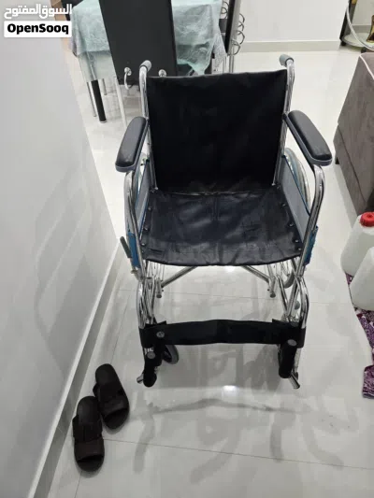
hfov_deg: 58.9
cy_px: 249
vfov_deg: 73.9
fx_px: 331
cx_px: 187
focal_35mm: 23
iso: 125
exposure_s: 1/100
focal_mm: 6.3
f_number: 1.7
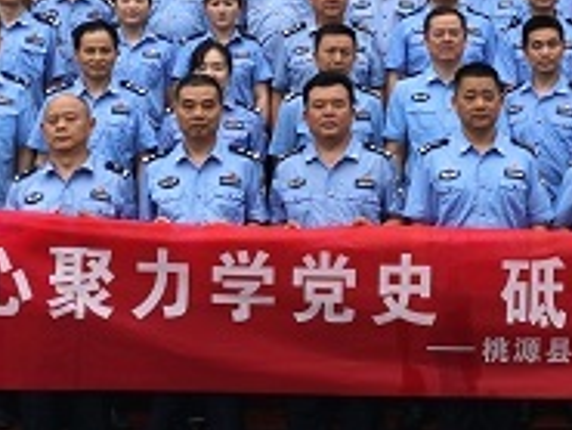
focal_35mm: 89
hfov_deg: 21.8
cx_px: 424
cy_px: -37
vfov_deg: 16.2
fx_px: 1472
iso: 50
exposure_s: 1/783
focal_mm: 5.58
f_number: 1.8
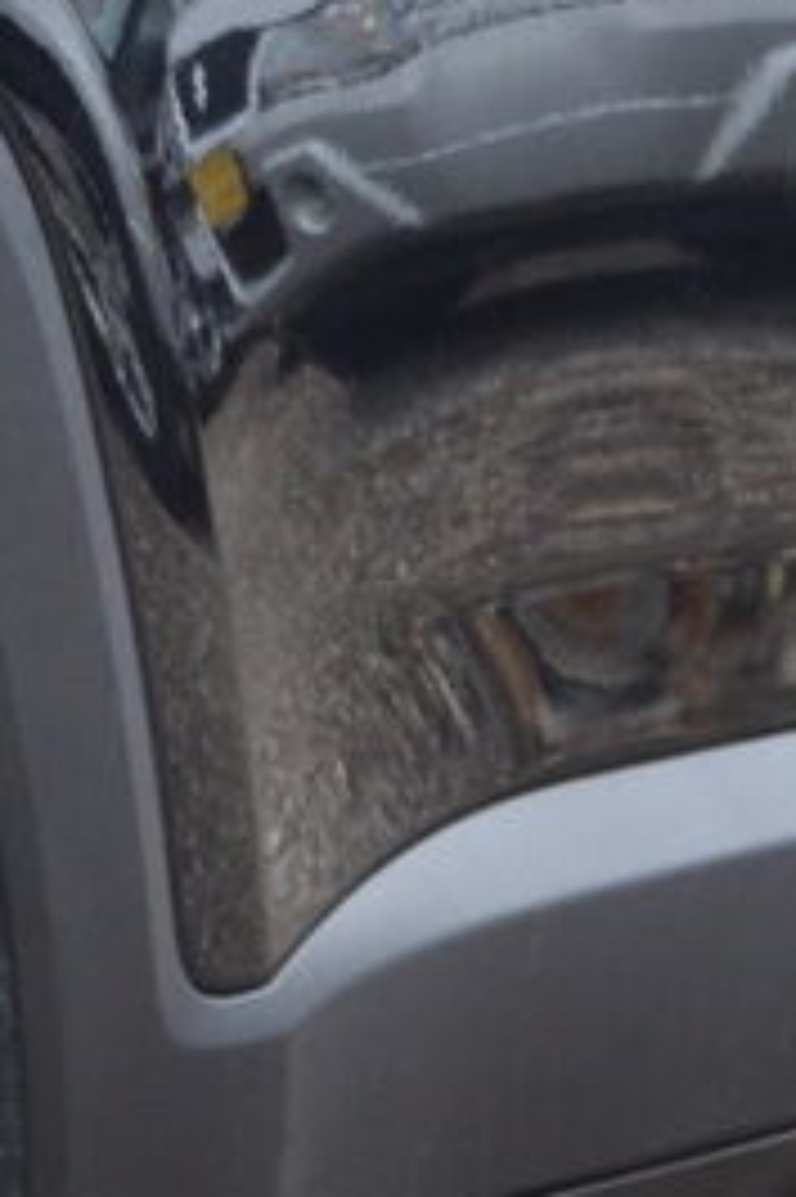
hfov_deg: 5.0
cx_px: -1448
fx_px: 8634
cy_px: 40
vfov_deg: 7.9
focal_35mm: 260
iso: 220
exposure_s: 1/125
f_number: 5.6
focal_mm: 24
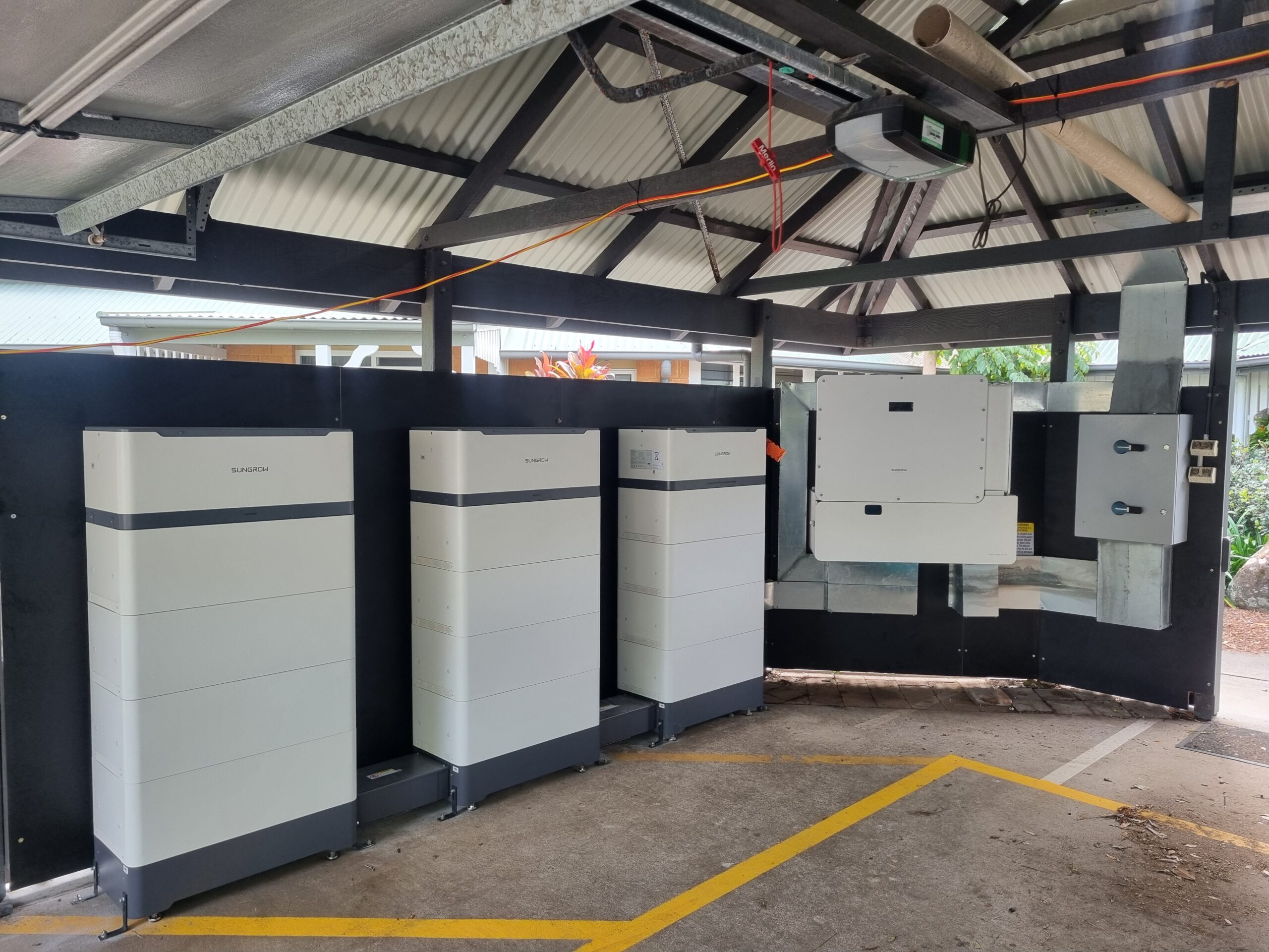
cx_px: 634
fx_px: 953
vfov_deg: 53.1
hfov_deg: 67.3
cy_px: 476
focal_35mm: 26
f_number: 1.8
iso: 100
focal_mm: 5.4
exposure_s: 1/100
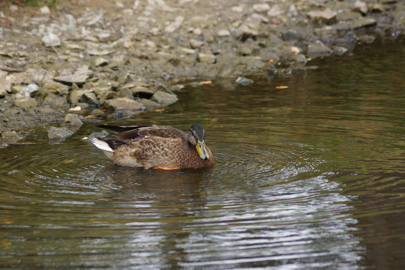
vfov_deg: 4.6
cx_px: 202
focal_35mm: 300
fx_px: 3374
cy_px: 135
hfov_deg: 6.9
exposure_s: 1/320
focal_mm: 200
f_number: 5.6
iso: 160
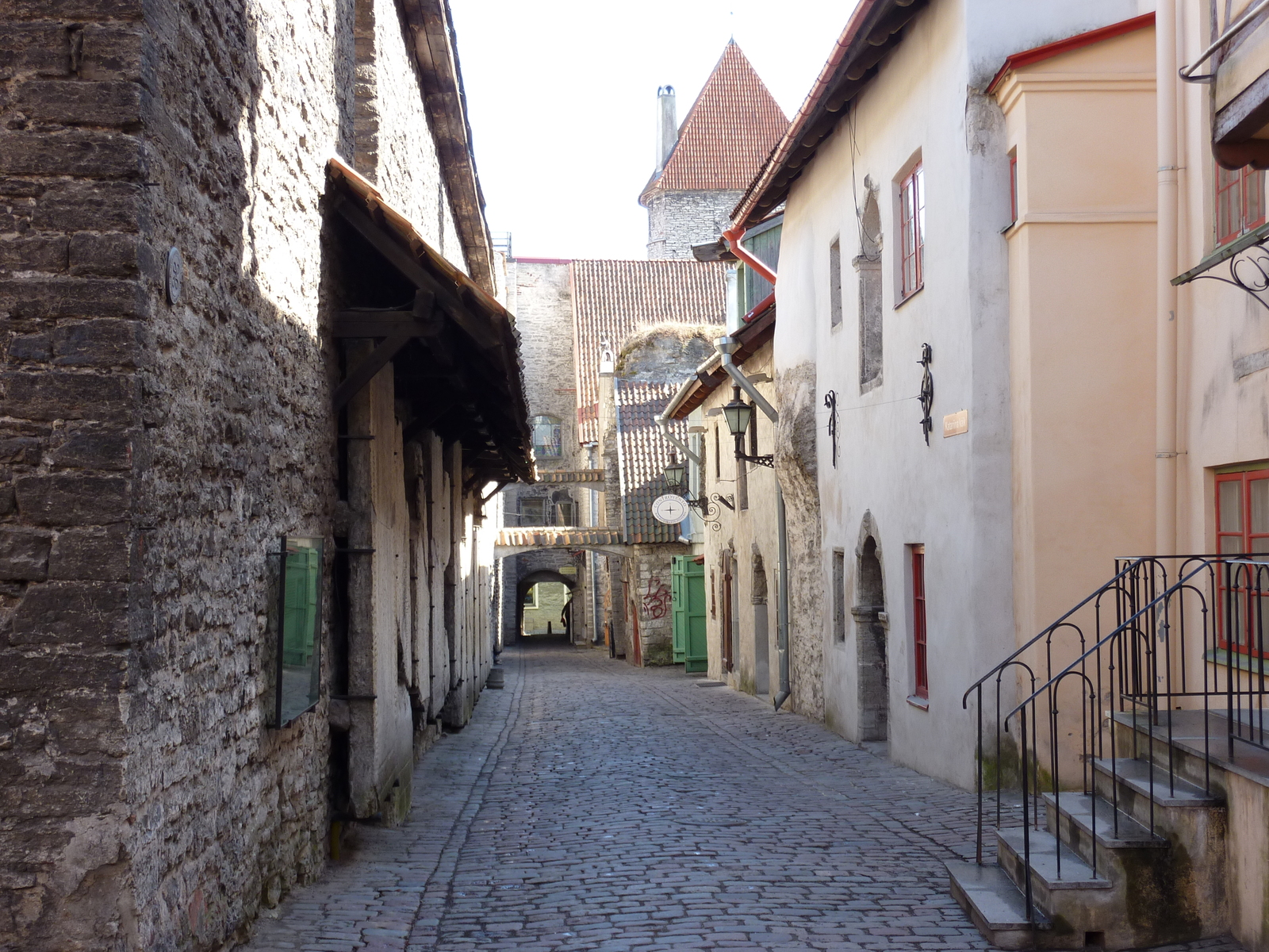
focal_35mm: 48
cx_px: 634
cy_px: 476
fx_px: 1760
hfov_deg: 39.7
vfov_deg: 30.3
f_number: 3.8
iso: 80
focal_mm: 7.9
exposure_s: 1/80
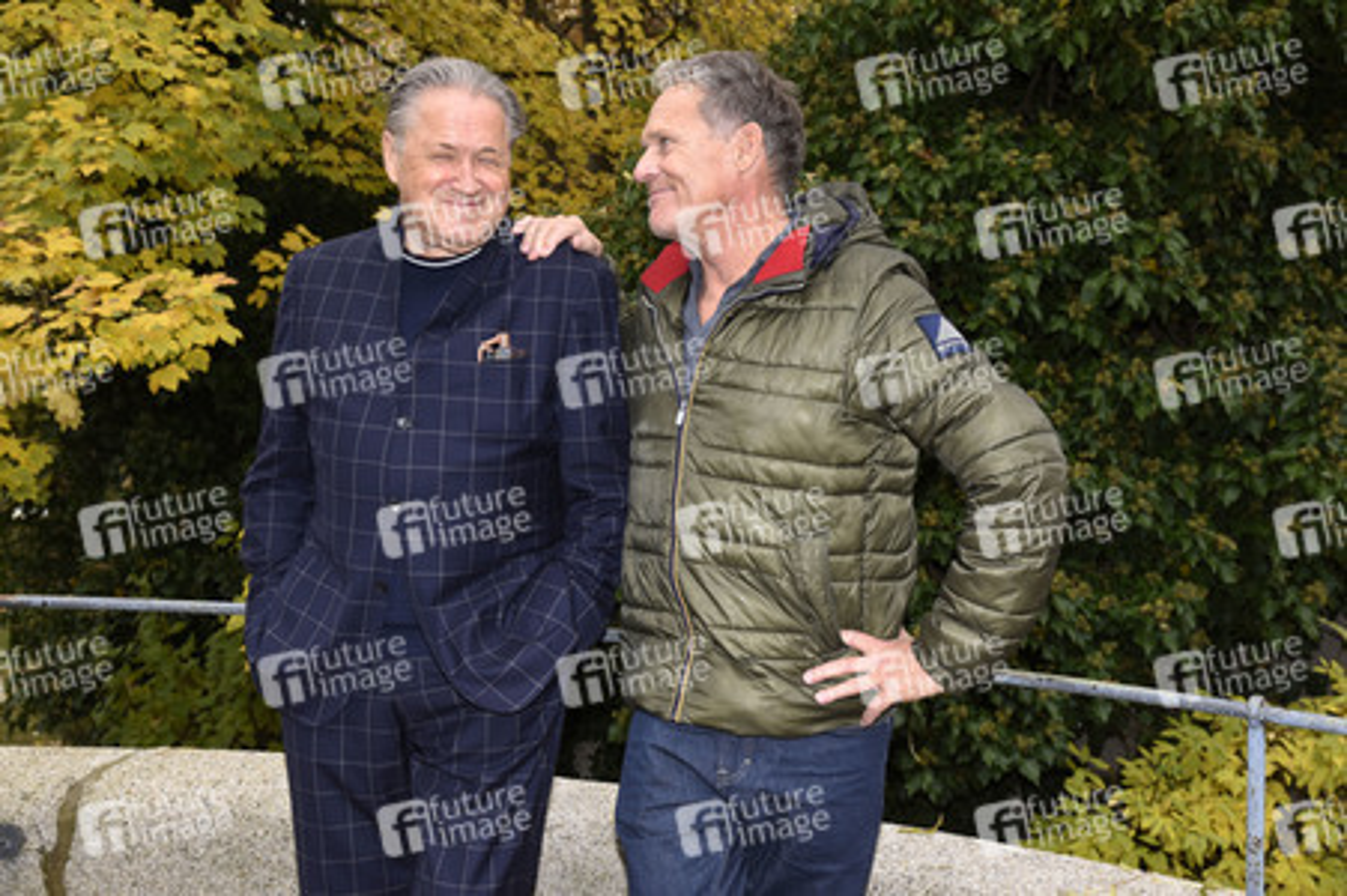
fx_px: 1795
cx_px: 674
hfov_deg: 41.1
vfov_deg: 28.0
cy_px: 448
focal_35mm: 48
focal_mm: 48
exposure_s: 1/160
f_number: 8
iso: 640
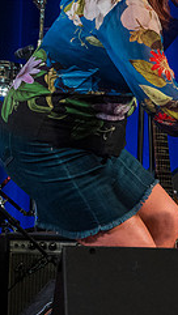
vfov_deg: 9.2
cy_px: 70
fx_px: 1959
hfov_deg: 5.0
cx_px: 478
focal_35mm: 234
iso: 10000
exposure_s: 1/200
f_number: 7.1
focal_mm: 70
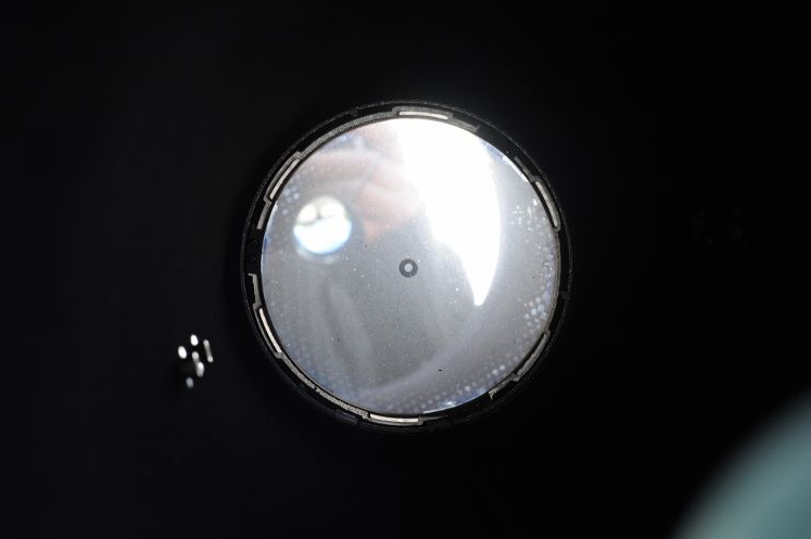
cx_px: 403
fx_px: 1688
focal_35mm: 75
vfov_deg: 18.2
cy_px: 261
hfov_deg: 27.0
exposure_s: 1/30
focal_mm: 70
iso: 640
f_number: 11
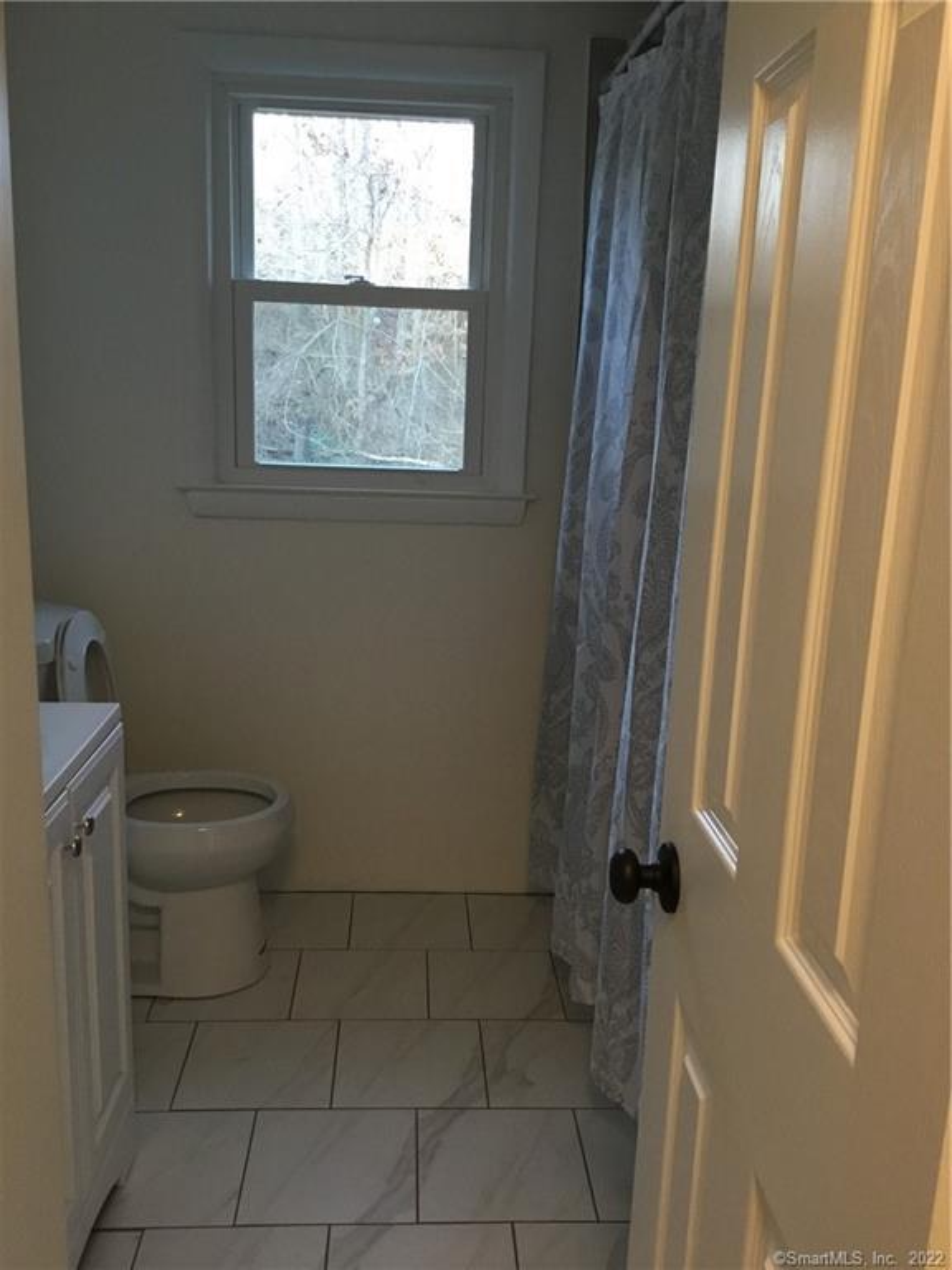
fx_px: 1137
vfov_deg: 58.4
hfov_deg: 45.4
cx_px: 476
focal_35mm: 31
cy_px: 635
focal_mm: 3.3
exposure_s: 1/30
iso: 160
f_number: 2.4
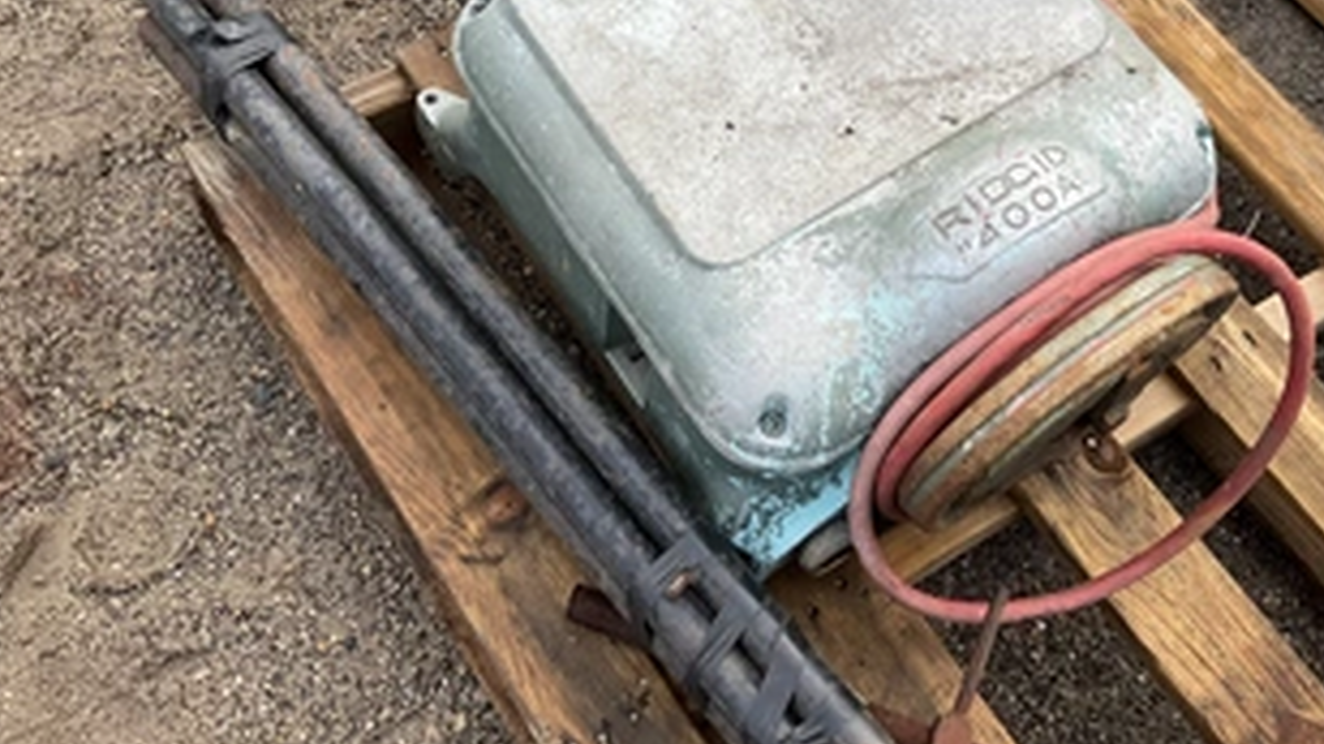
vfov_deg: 28.2
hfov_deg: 49.3
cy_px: 116
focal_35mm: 41
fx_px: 1439
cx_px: 757
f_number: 1.8
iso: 25
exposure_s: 1/265
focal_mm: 3
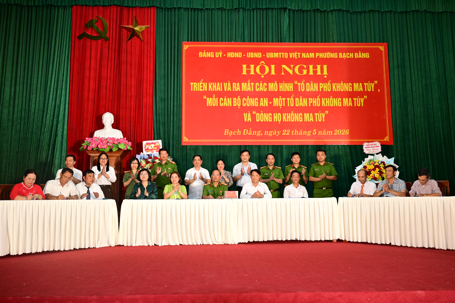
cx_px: 228
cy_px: 152
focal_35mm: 29
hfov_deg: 63.7
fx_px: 366
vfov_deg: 45.0
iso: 1000
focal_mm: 29
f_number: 4
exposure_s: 1/160
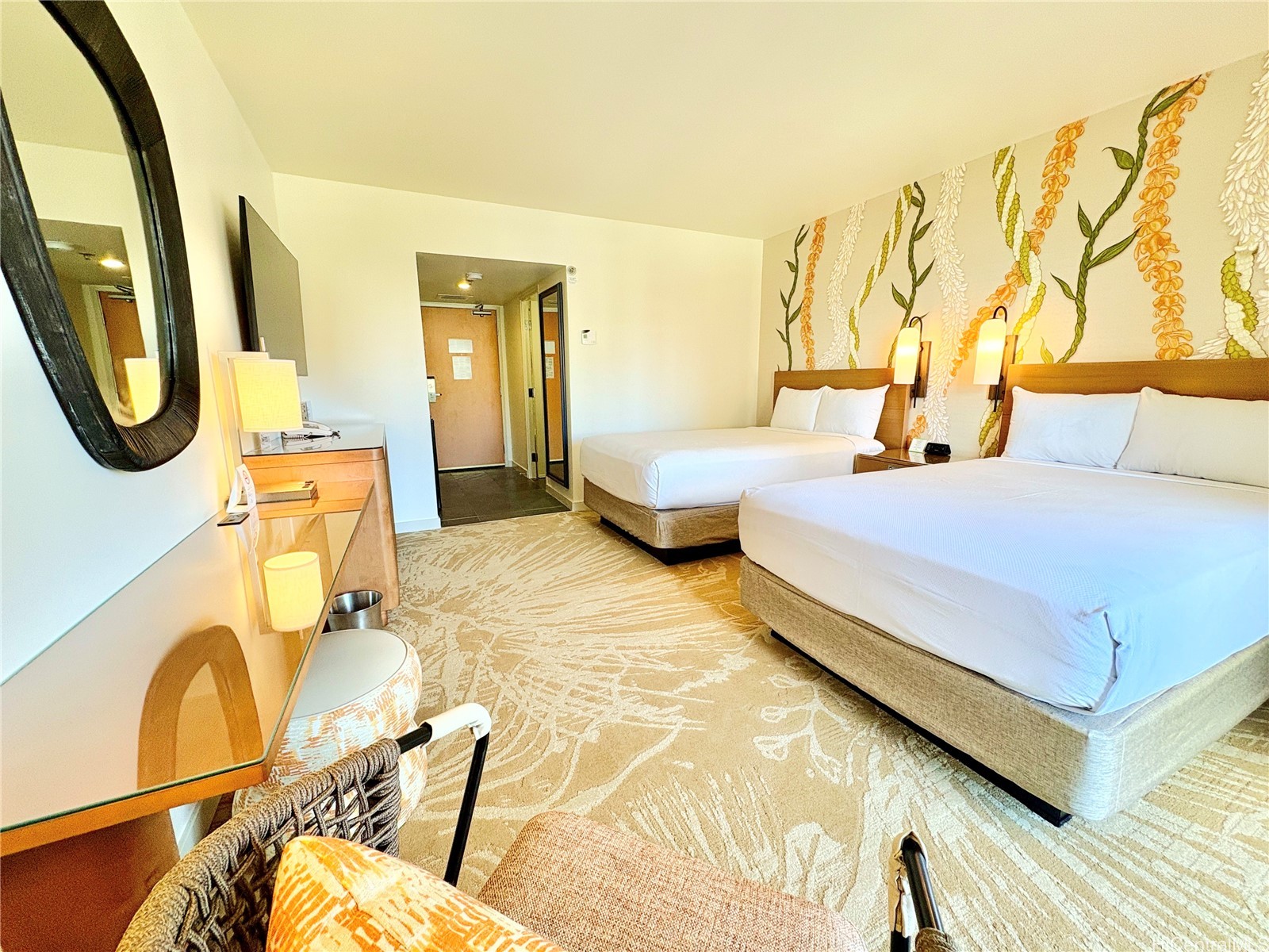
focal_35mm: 14
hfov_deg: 102.1
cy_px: 476
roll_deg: +0.4
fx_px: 513
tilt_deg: -10.2
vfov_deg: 85.7
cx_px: 634
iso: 160
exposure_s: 1/120
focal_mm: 2.22
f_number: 2.2
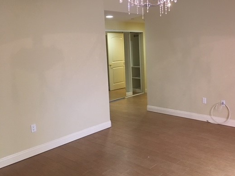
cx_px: 145
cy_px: 78
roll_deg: +1.6
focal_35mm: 36
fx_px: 244
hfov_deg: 50.9
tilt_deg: -6.6
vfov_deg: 39.6
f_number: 2.2
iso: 64
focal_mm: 4.15
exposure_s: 1/15
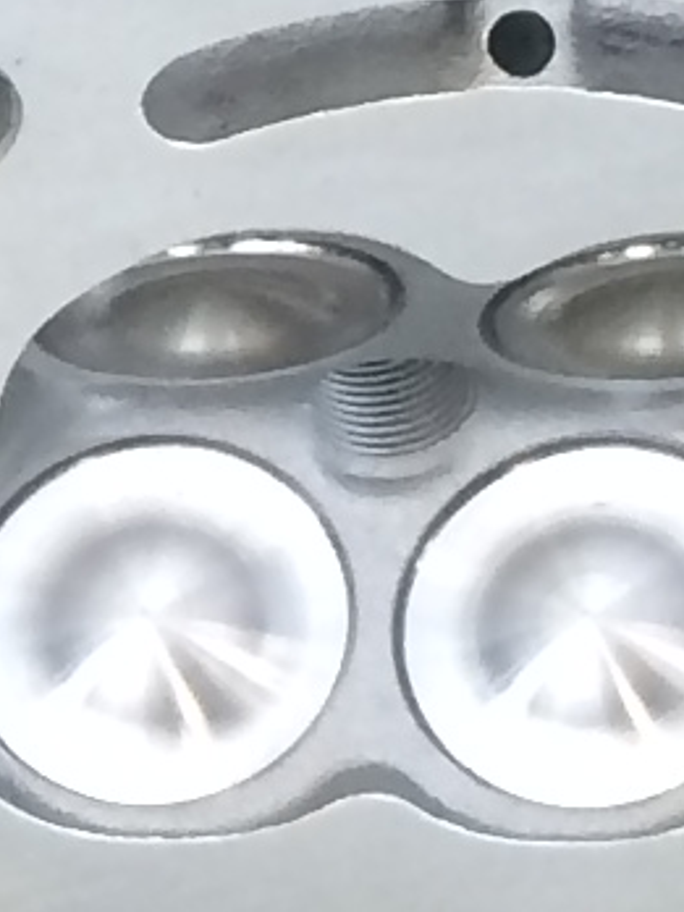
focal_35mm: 281
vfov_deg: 7.0
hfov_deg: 5.0
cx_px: -1512
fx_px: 7403
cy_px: 94
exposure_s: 1/30
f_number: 2.2
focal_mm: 4.12
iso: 40
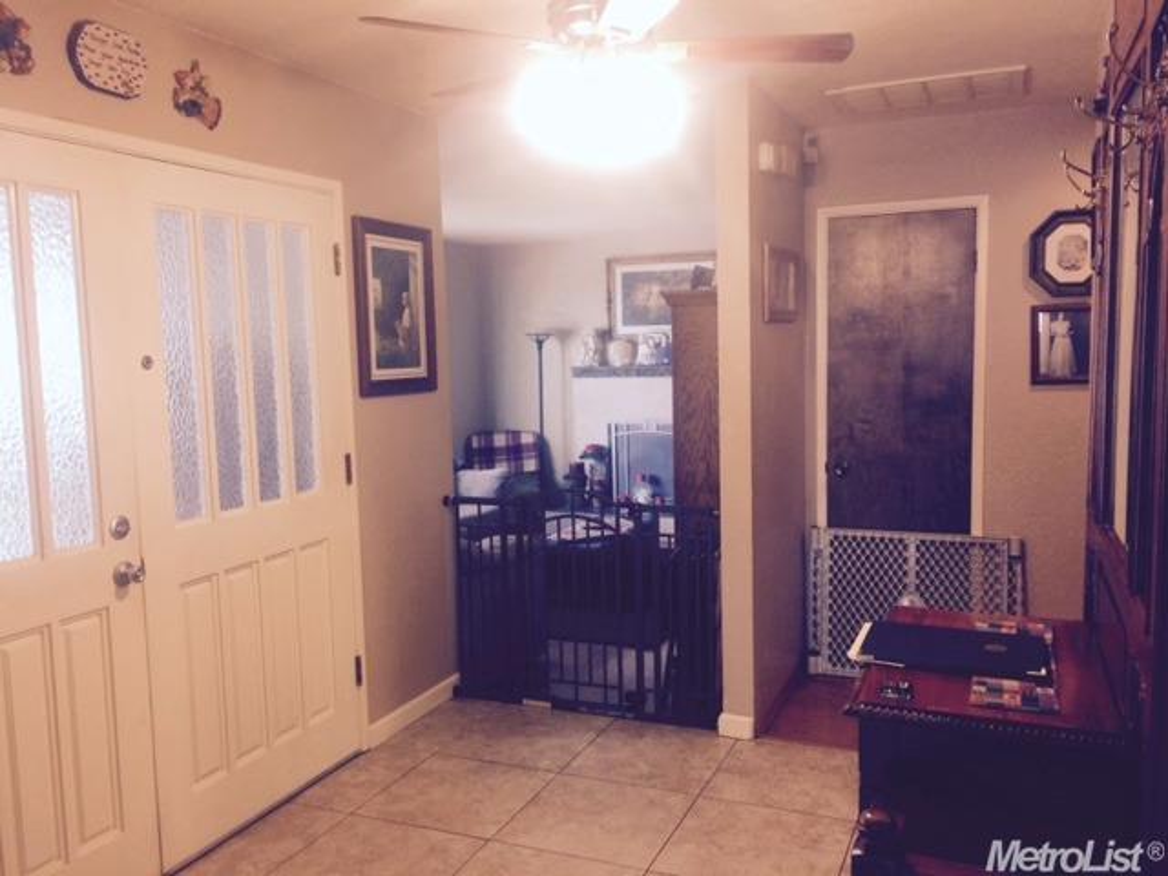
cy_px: 438
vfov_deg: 48.2
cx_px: 584
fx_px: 979
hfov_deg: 61.7
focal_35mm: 29
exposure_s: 1/30
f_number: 2.2
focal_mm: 4.15
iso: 125
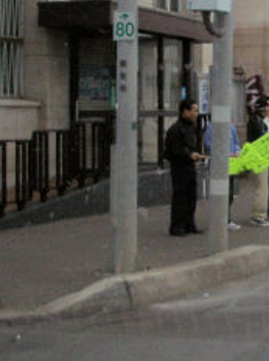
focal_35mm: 65
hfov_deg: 22.1
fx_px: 676
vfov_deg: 28.7
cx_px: 227
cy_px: 37
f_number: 2.6
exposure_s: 1/500
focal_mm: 5.8
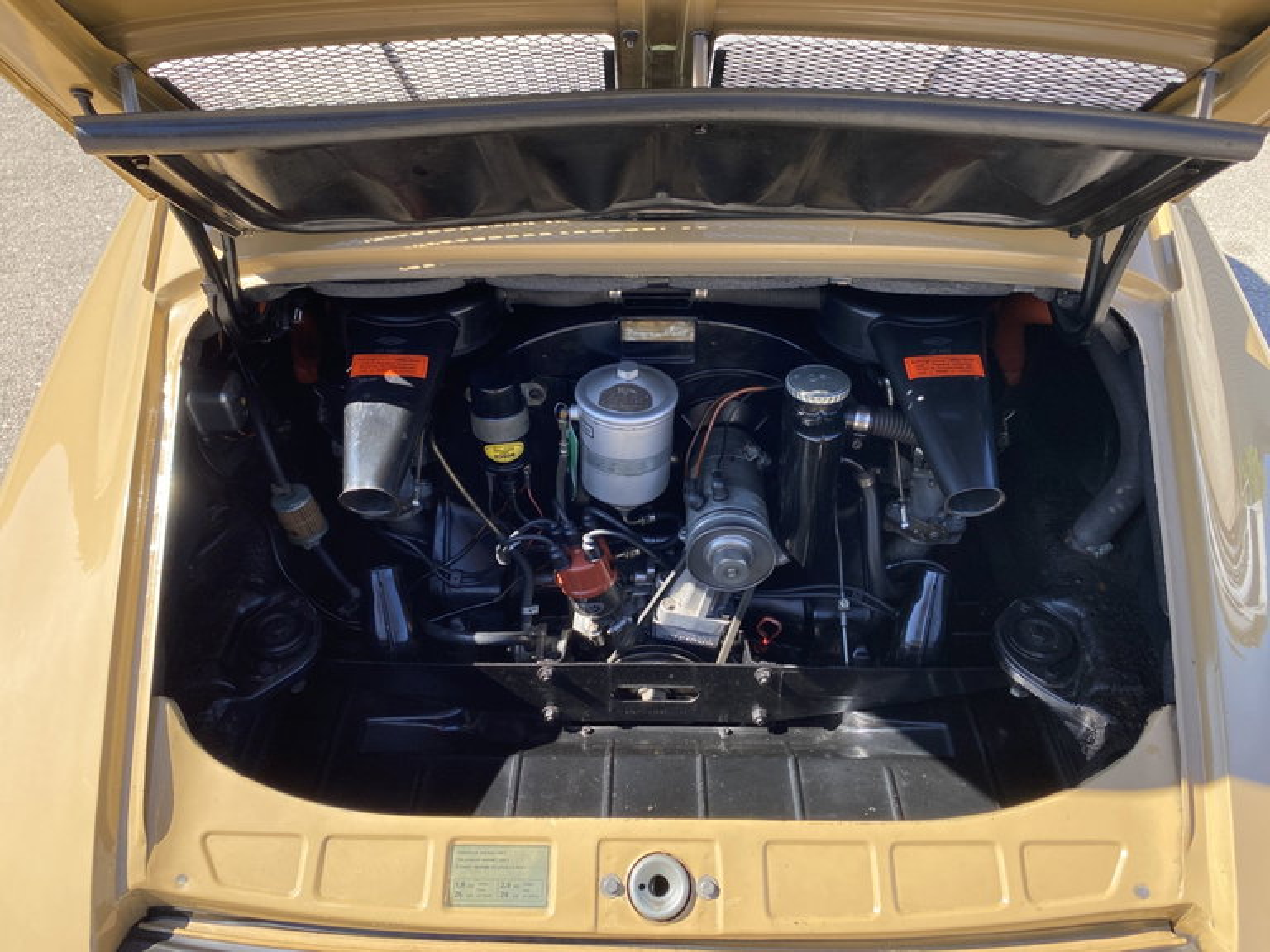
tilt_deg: -39.9
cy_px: 476
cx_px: 635
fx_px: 954
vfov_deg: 53.1
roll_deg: +1.2
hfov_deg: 67.3
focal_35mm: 26
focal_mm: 4.25
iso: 32
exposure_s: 1/510
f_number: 1.8
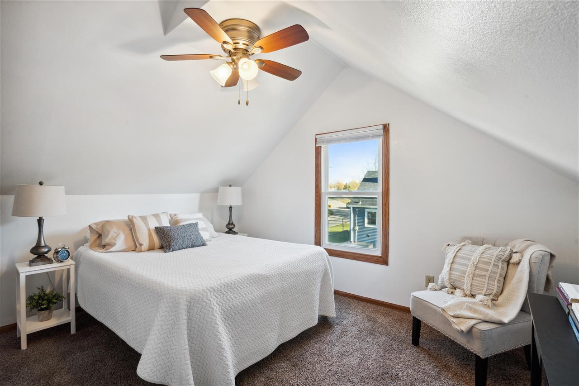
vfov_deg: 73.7
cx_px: 290
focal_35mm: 16
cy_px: 193
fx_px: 257
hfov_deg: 96.7
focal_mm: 16
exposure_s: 1/13
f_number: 10
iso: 400
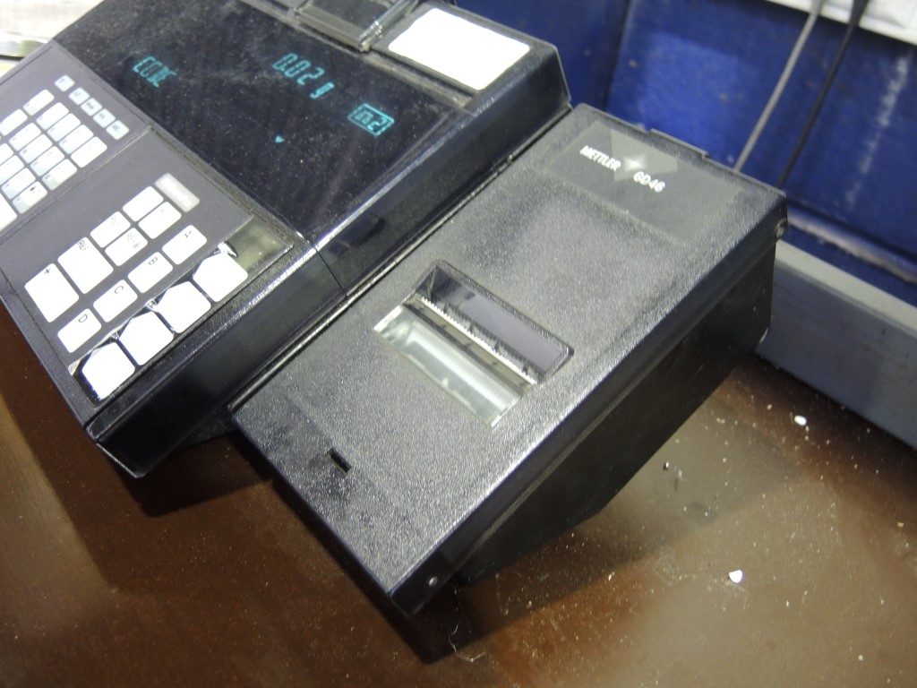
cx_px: 458
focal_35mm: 30
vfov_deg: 46.8
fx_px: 795
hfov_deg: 60.0
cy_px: 344
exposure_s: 1/10
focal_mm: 6.5
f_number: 2
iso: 400
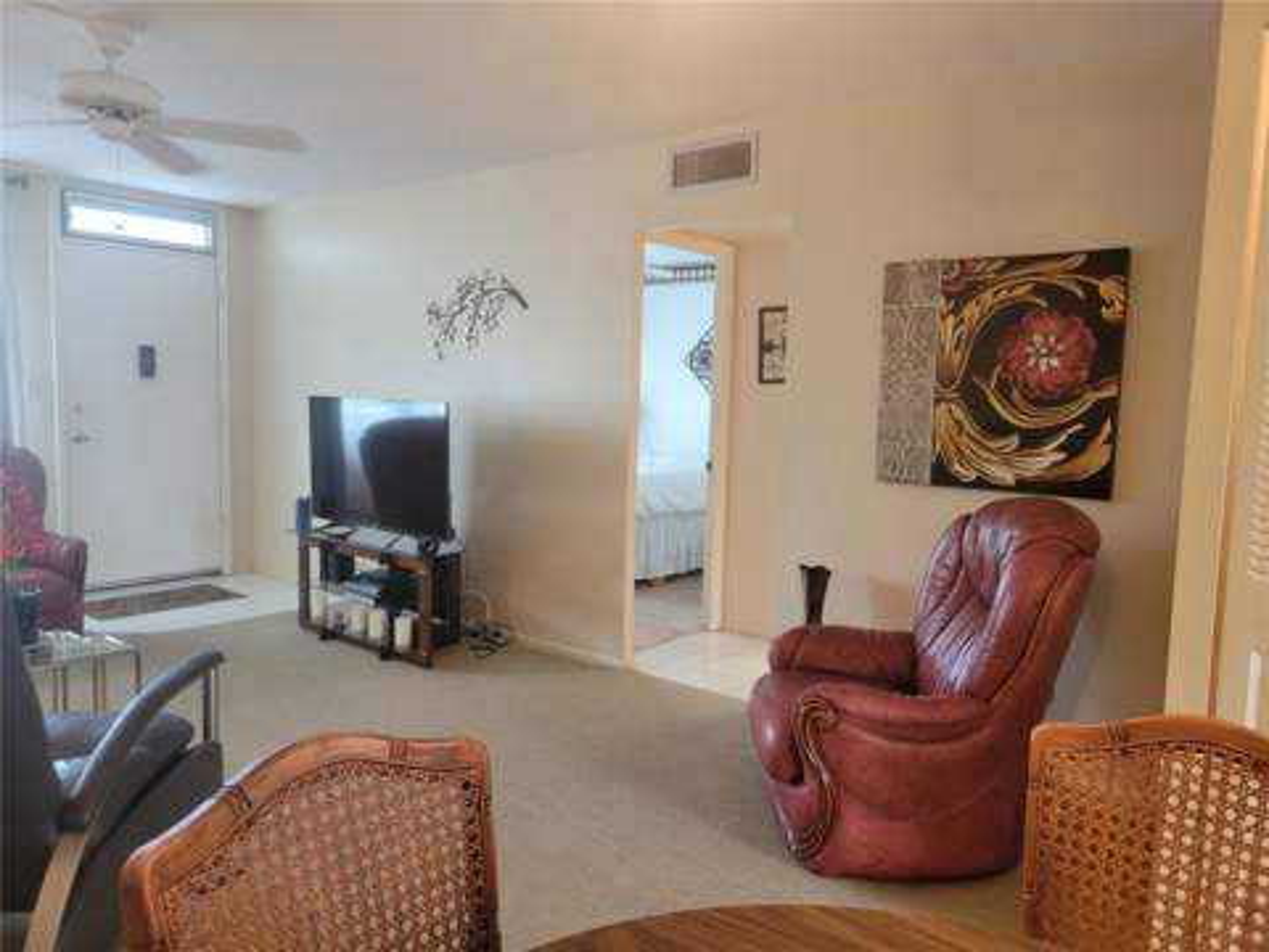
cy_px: 476
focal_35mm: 26
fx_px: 953
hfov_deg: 67.3
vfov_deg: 53.1
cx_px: 634
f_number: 1.8
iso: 250
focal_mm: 5.4
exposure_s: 1/60
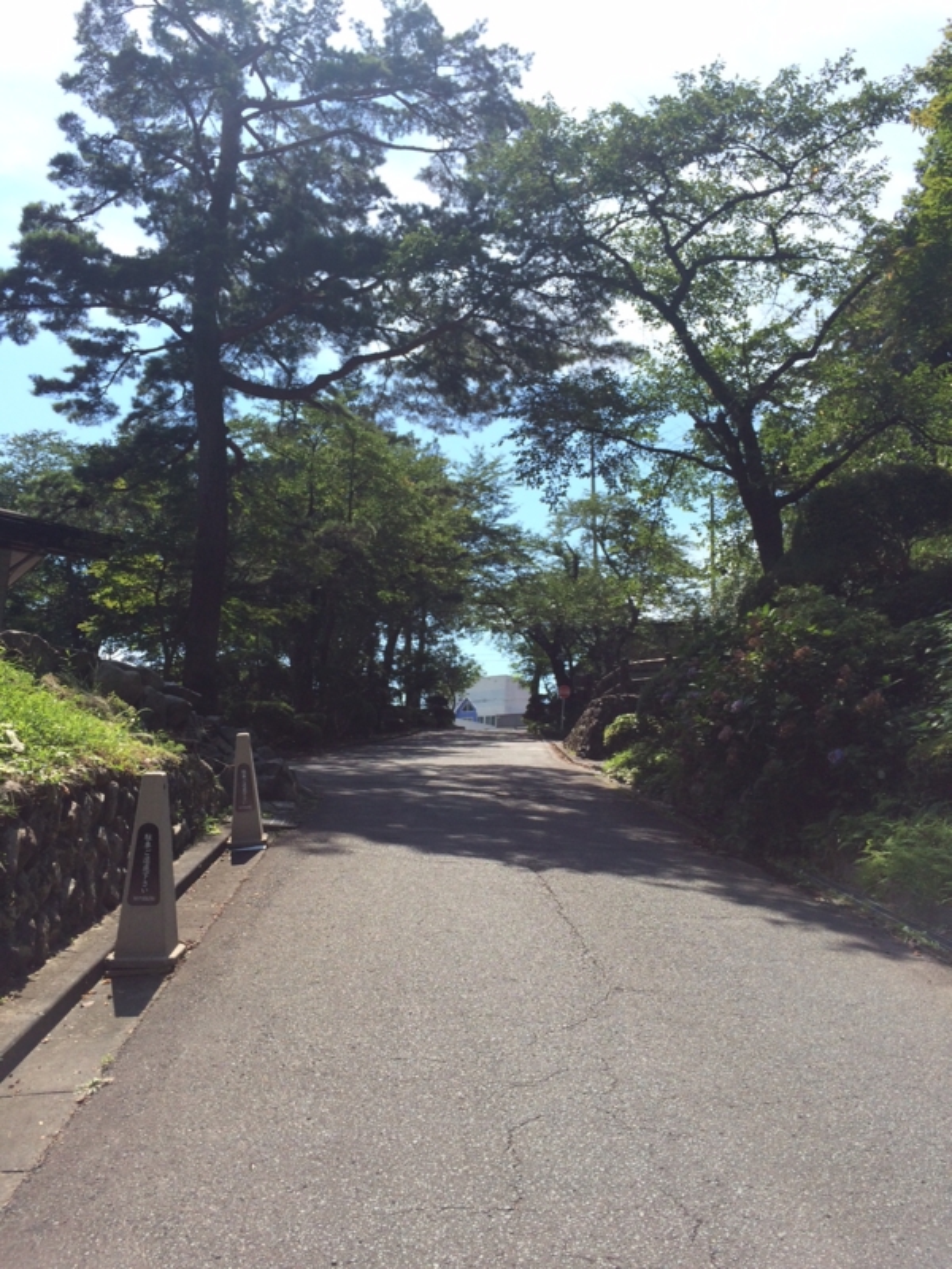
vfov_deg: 61.7
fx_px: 1063
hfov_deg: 48.2
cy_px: 634
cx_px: 476
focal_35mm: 29
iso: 32
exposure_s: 1/1580
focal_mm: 4.15
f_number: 2.2
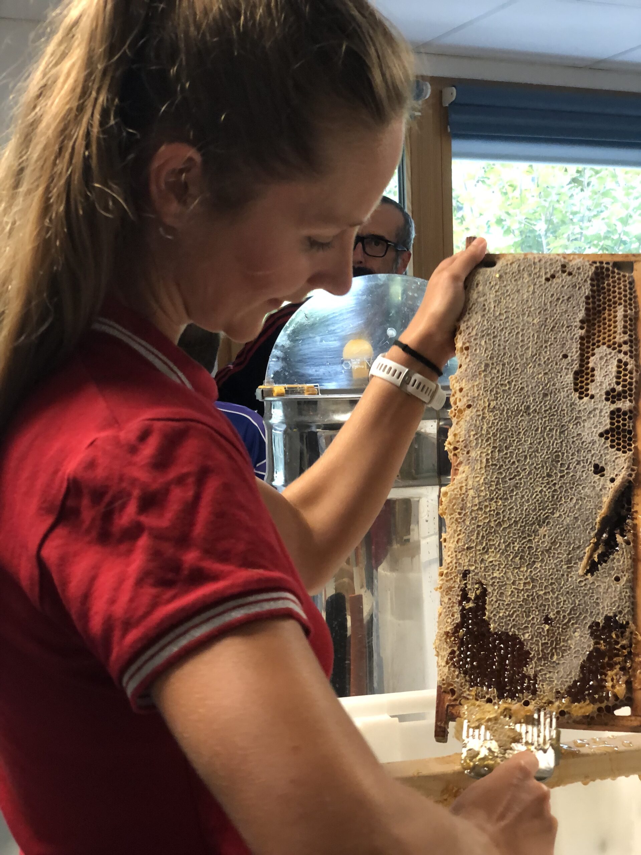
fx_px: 1284
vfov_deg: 36.8
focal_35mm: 52
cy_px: 428
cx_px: 320
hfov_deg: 28.0
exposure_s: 1/25
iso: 125
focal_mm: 6
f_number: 2.4
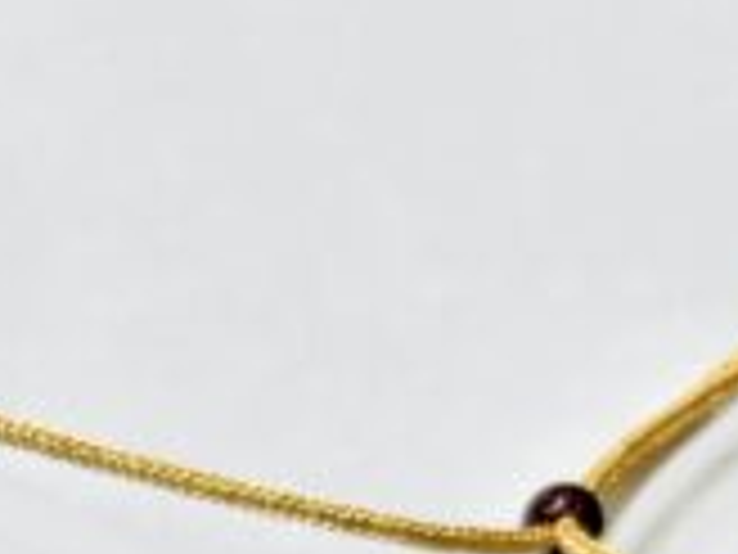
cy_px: 1099
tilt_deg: -67.1
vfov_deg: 13.4
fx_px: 2025
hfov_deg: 19.2
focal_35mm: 95
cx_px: -202
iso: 64
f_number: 1.5
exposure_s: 1/50
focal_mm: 5.7
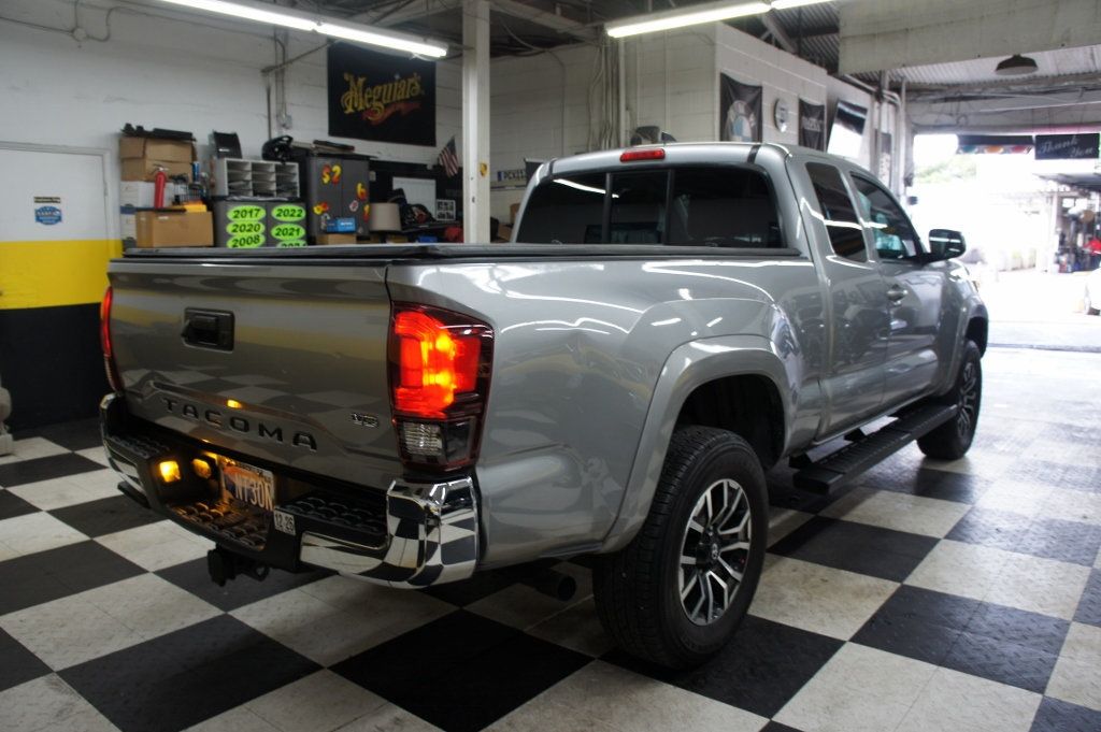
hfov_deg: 67.4
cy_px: 366
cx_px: 550
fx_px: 825
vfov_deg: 47.9
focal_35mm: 27
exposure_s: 1/30
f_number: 4
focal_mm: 18
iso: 200
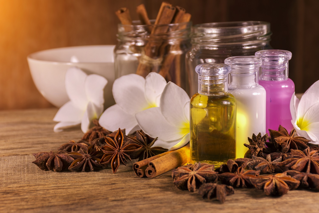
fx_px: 997
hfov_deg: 18.2
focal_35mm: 112
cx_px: 160
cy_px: 106
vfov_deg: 12.2
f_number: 8
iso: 100
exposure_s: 1/25
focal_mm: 75
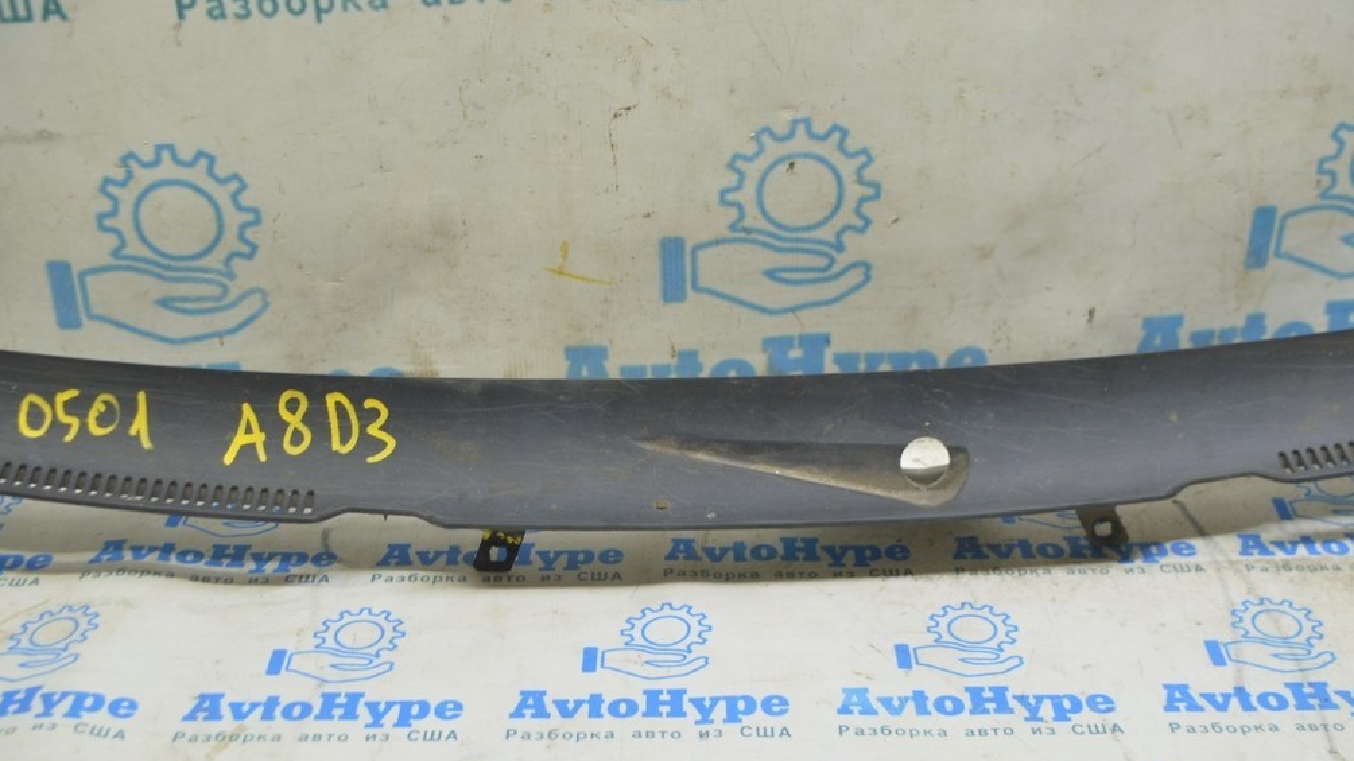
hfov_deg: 42.9
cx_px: 683
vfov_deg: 24.9
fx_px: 1723
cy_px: 416
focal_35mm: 48
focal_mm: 30
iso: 400
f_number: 5.6
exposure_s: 1/20
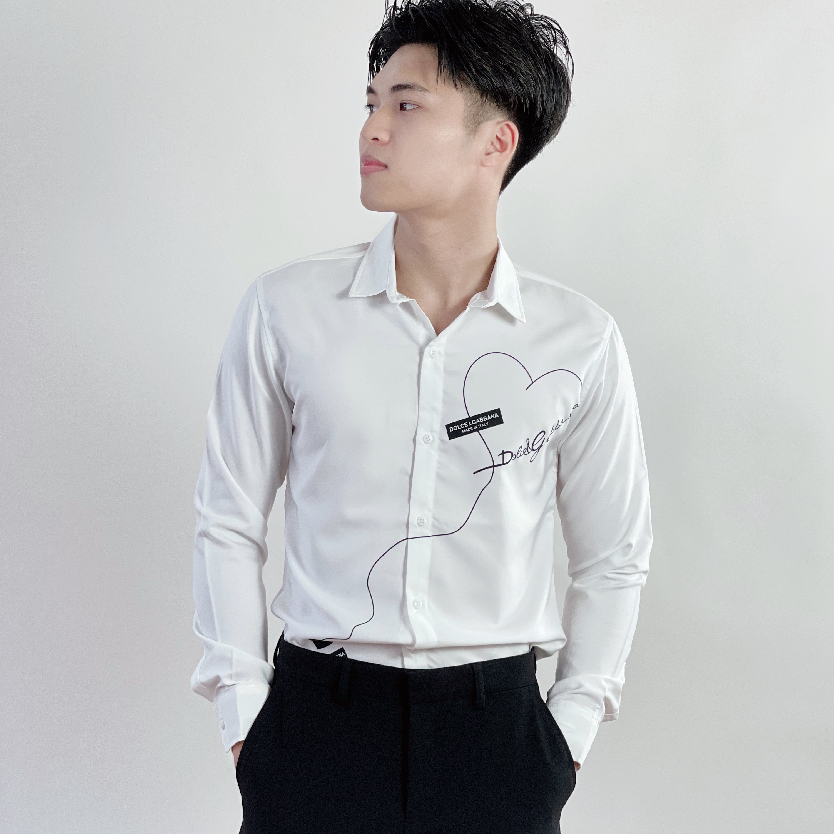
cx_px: 419
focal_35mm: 76
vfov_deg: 22.8
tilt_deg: -0.7
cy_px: 370
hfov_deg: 22.8
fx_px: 2072
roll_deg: -1.4
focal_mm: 7.5
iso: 100
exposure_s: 1/100
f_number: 2.2
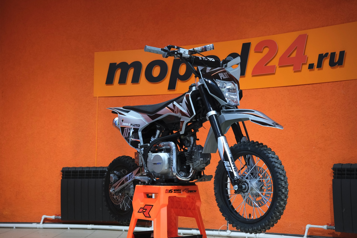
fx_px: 506
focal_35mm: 51
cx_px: 178
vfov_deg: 26.5
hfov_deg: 38.9
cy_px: 119
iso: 1600
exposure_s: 1/100
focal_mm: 34.2
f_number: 4
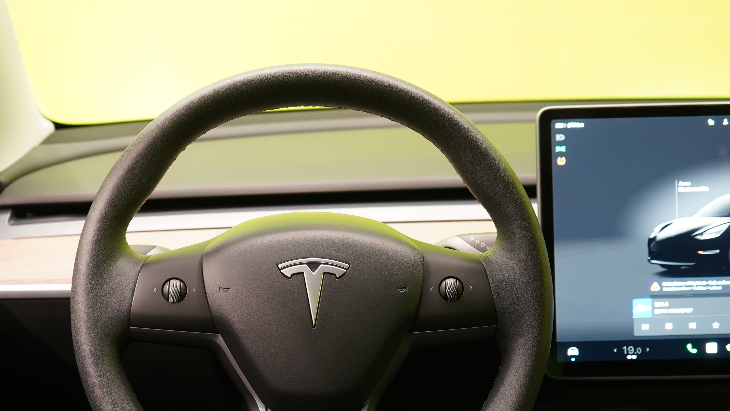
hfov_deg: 37.8
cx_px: 315
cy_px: 298
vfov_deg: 21.7
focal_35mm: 55
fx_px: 1065
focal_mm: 40
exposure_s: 1/20
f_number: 5
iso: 1250
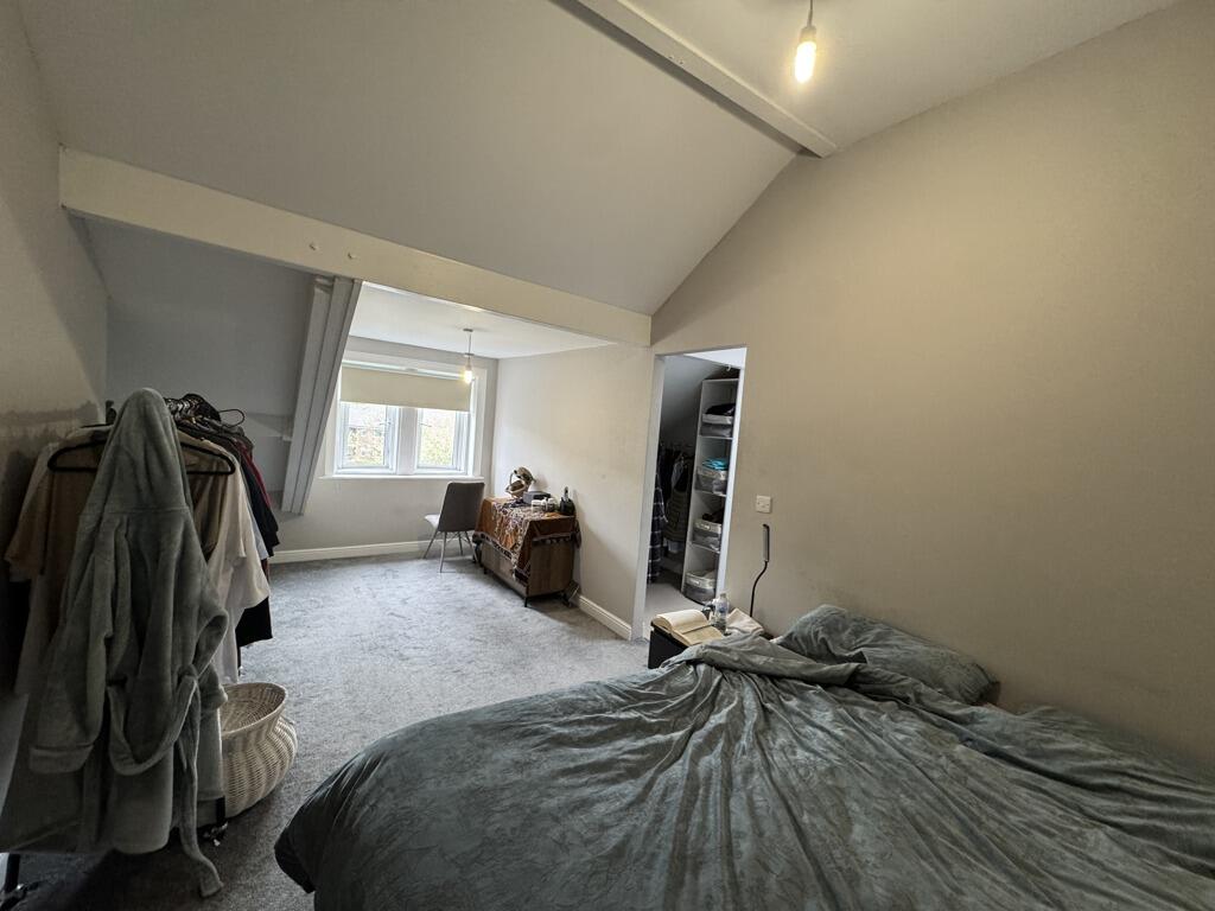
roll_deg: -2.4
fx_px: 491
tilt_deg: -4.2
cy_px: 456
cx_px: 608
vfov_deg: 85.7
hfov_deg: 102.1
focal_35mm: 14
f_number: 2.2
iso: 250
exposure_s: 1/99
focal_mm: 2.22
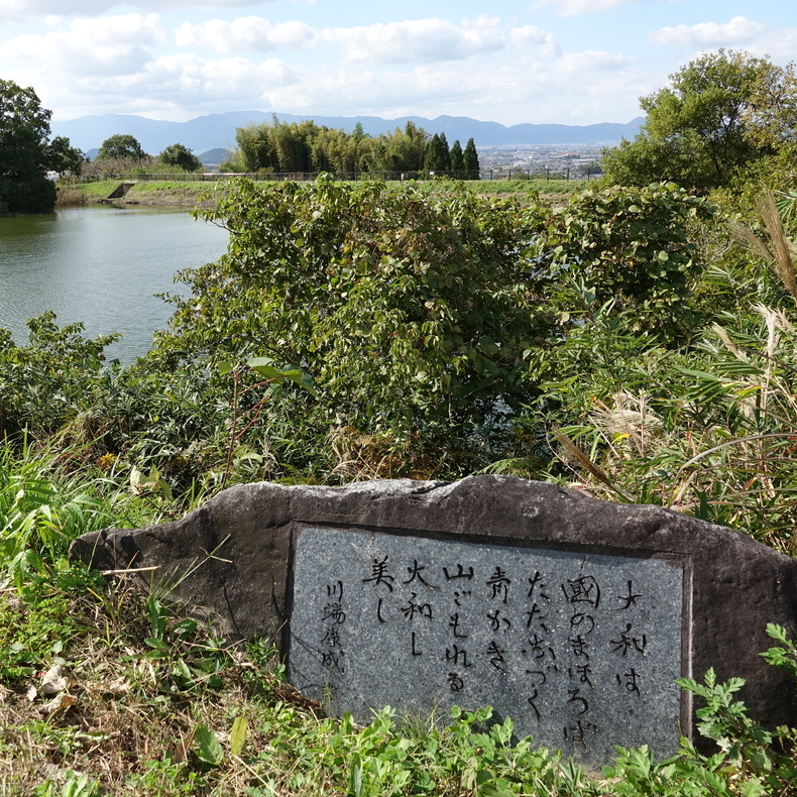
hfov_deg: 51.2
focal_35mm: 31
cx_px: 240
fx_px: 808
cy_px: 403
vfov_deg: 52.5
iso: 100
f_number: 4
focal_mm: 8.8
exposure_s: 1/500
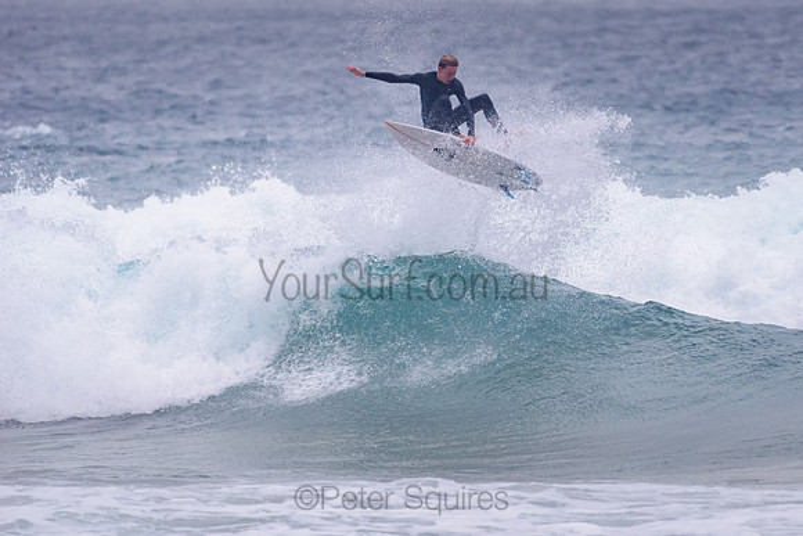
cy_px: 229
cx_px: 487
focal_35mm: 613
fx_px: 13674
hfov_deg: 3.4
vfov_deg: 2.2
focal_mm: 500
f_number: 5.6
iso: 1600
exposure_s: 1/2000
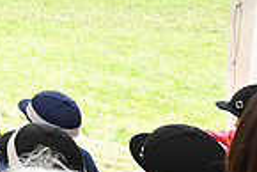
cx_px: -234
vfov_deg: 13.8
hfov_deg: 16.8
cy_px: -41
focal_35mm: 96
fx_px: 686
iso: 800
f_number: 8
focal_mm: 24
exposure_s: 1/320
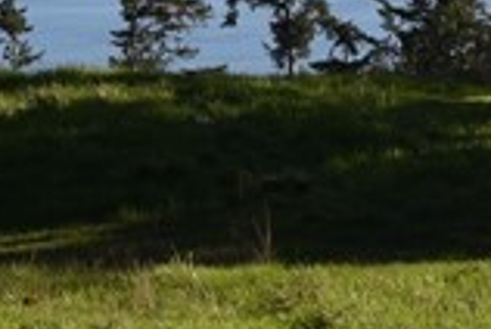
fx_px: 2528
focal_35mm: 185
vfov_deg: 7.3
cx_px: 423
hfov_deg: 11.0
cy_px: -192
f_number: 9
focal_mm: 18
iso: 200
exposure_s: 1/320
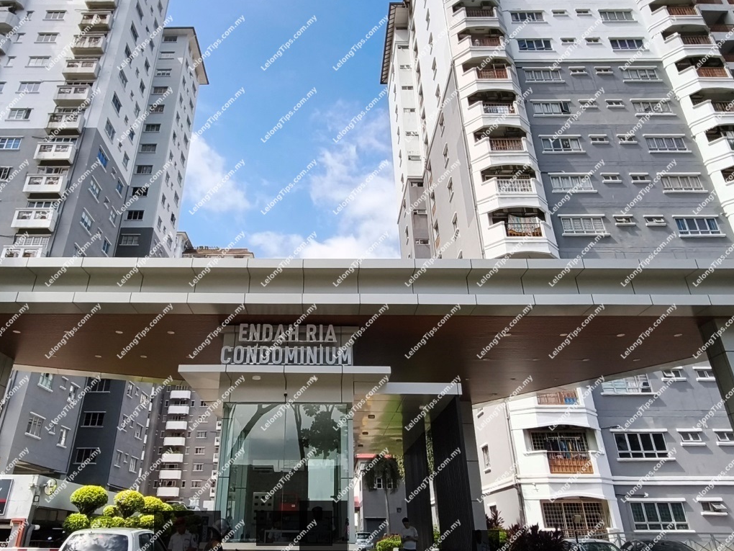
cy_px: 194
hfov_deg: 76.4
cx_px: 359
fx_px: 466
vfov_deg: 60.0
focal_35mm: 22
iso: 50
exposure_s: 1/1623
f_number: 2.2
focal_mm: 1.67
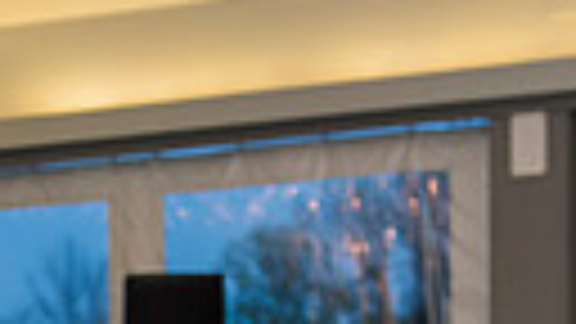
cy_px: 736
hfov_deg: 12.6
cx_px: -162
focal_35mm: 166
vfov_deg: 7.0
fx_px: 2535
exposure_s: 1/100
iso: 800
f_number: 4
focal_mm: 35
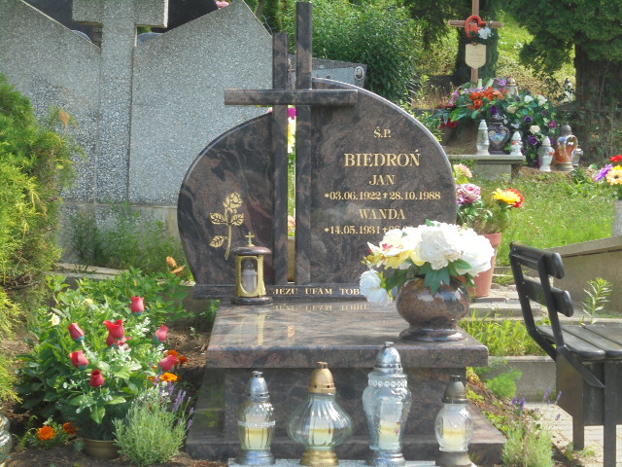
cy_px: 234
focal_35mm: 83
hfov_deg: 23.6
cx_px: 311
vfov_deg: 17.8
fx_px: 1491
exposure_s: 1/60
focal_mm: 14.9
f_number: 6.7
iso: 100
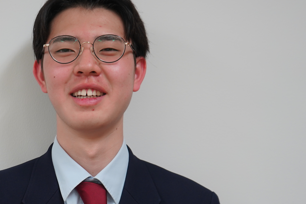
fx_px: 654
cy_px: 189
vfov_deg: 17.4
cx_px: 76
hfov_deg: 26.0
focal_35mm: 77
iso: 640
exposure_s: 1/160
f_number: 4
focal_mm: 37
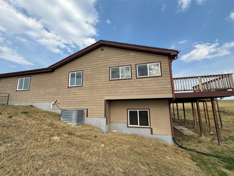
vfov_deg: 81.8
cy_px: 89
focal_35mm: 15
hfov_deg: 98.1
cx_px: 113
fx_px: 101
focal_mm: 2.22
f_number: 2.2
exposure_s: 1/876
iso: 50
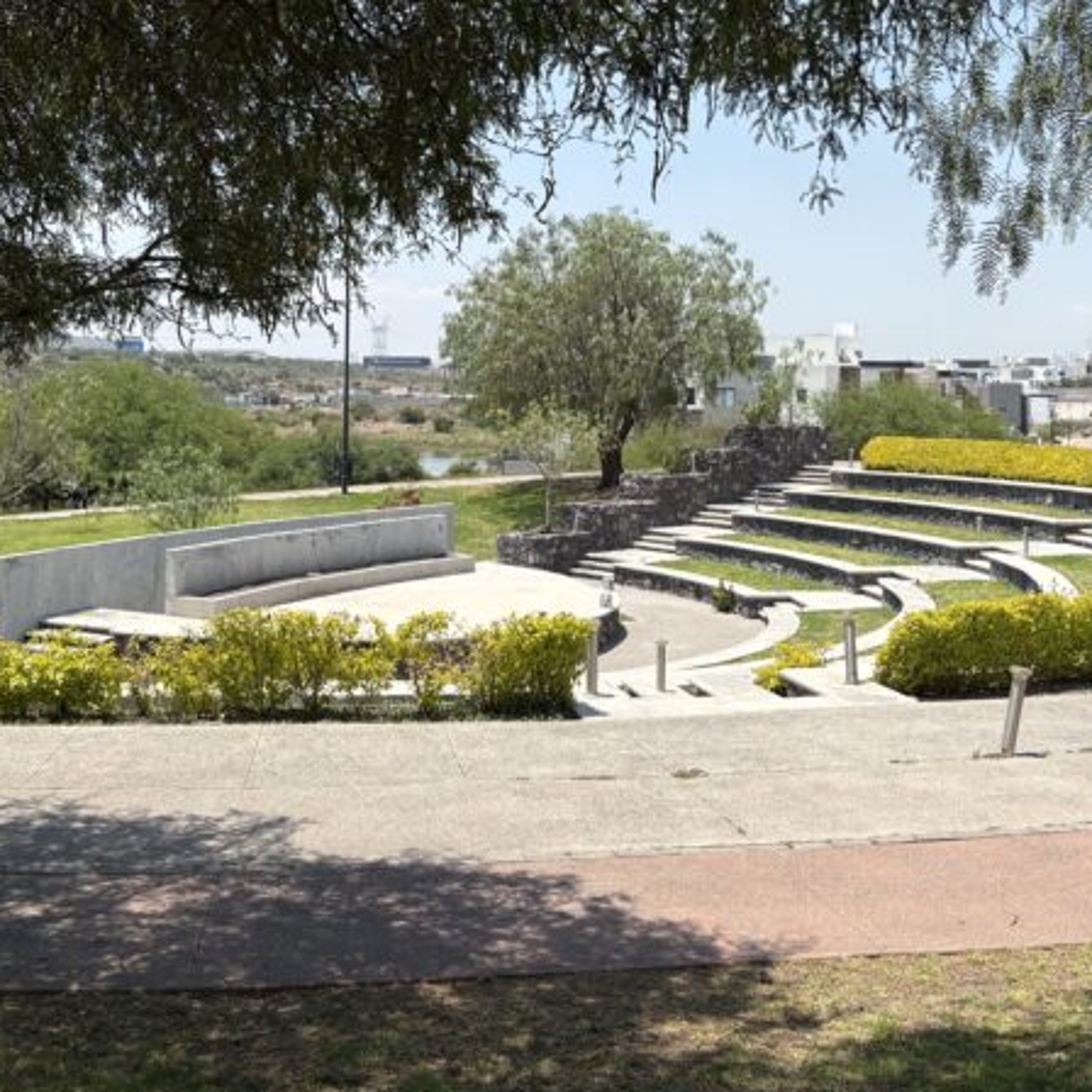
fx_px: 1463
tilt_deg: -0.6
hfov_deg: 40.8
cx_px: 458
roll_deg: -0.1
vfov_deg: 40.6
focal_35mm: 41
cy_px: 397
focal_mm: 5.96
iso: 50
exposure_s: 1/3125
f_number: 1.6
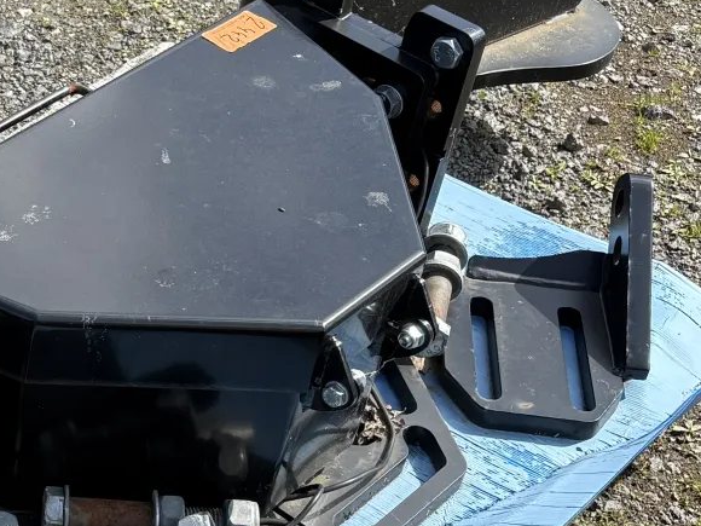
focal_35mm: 86
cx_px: -92
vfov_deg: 17.0
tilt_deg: -42.4
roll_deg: -2.4
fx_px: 1742
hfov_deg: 21.5
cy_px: 418
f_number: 1.6
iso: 50
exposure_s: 1/1196
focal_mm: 5.96
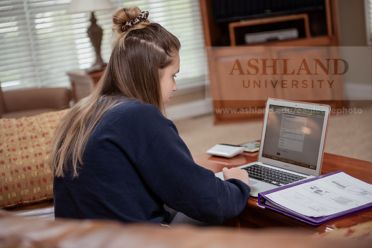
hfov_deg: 28.8
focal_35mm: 70
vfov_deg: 19.5
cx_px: 186
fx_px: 723
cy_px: 124
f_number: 3.2
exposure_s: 1/200
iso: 800
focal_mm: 70
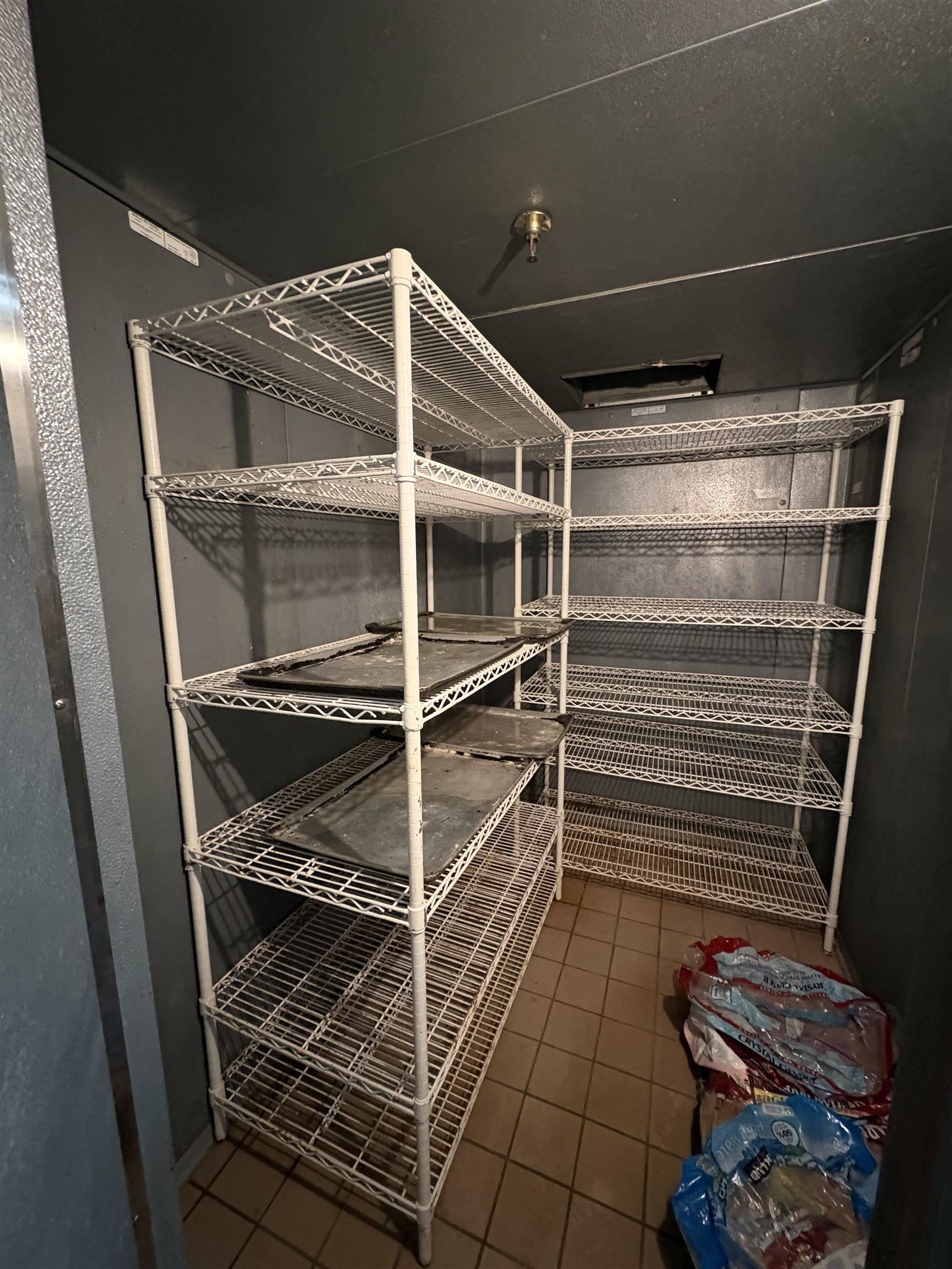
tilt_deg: -9.6
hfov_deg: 85.7
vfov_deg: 102.1
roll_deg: -0.6
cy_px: 634
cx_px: 476
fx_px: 513
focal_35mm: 14
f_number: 2.2
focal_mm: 2.22
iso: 1000
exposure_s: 1/30
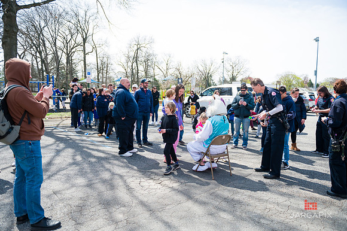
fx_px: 231
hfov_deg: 73.8
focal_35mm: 24
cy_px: 116
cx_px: 174
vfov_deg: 53.1
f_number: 4
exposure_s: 1/1600
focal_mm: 24
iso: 200
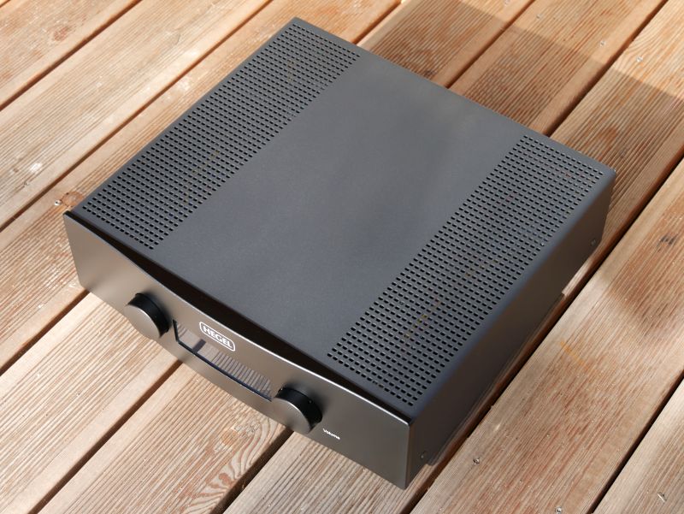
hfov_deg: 30.2
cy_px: 257
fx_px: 1265
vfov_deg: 23.0
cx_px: 342
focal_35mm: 64
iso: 200
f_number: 4.4
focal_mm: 32
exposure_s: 1/125
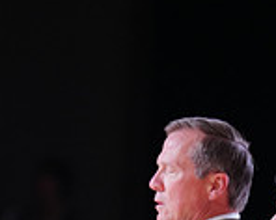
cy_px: 440
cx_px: 227
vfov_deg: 2.1
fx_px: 6004
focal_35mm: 736
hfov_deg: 2.6
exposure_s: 1/500
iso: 1250
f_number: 2.8
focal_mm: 200
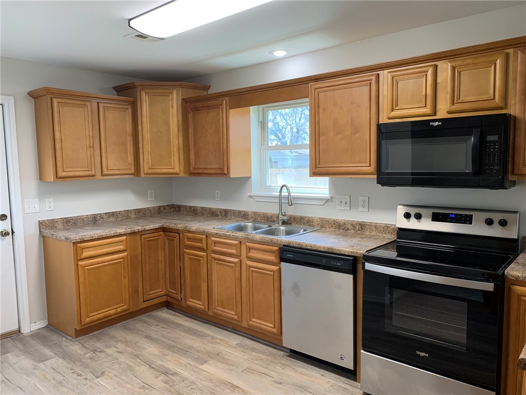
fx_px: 395
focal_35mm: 26
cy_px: 198
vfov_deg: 53.1
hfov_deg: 67.3
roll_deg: +1.4
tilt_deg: -4.6
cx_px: 263
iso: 50
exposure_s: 1/60
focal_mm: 4.25
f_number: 1.8
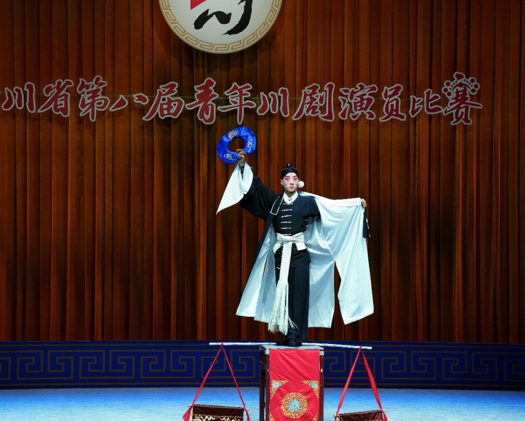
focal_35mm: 124
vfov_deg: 12.4
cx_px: 243
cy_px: 230
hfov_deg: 15.5
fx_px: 1927
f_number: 5.6
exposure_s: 1/100
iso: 500
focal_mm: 100
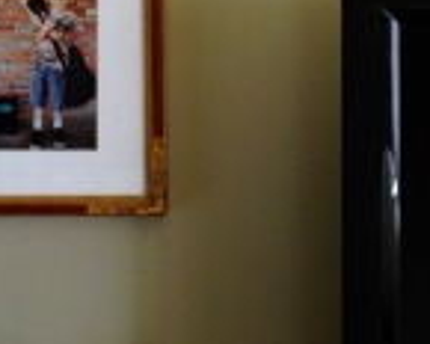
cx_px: 543
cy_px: -65
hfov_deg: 8.6
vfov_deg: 6.9
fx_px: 2813
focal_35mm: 221
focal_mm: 40
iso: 1600
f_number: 5.3
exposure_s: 1/30
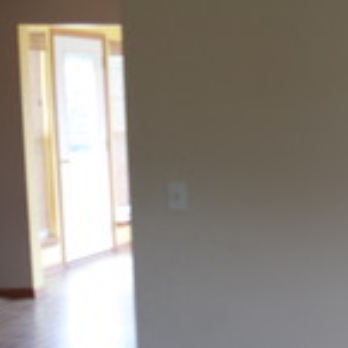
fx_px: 1024
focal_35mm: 90
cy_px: 203
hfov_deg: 15.7
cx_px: 674
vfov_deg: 19.3
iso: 200
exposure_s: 1/30
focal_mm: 16
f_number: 3.5
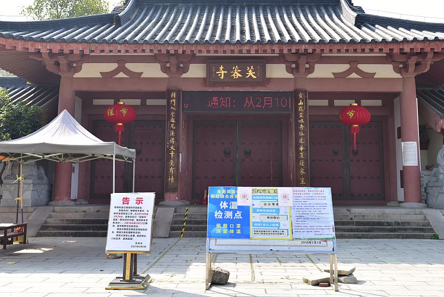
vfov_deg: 26.8
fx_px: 617
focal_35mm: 50
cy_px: 87
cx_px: 230
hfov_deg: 39.6
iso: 100
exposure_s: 1/320
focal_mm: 34
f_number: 3.5
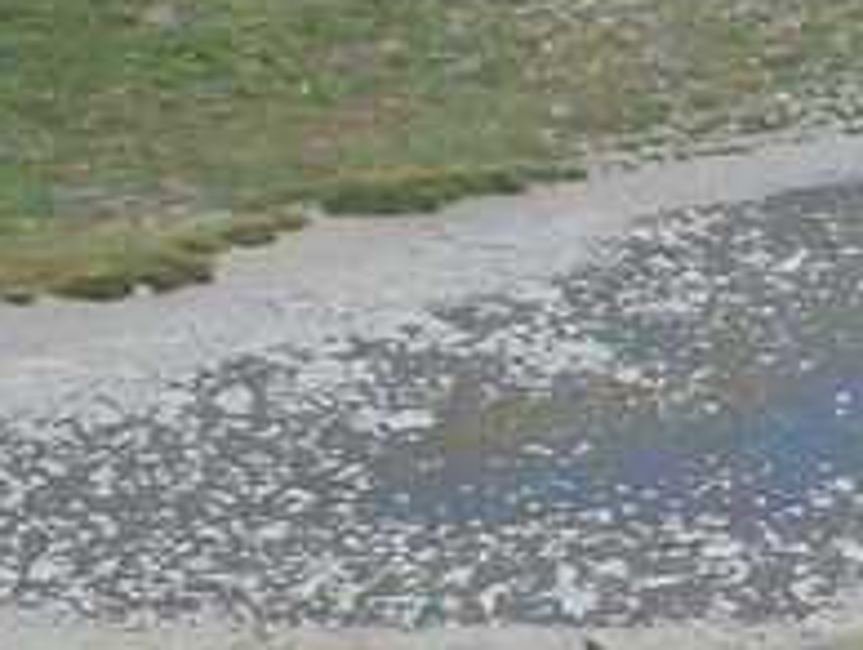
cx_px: 1299
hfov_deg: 13.3
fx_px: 3495
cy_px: 432
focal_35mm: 140
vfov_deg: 10.6
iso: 80
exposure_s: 1/500
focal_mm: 5.7
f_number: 5.5
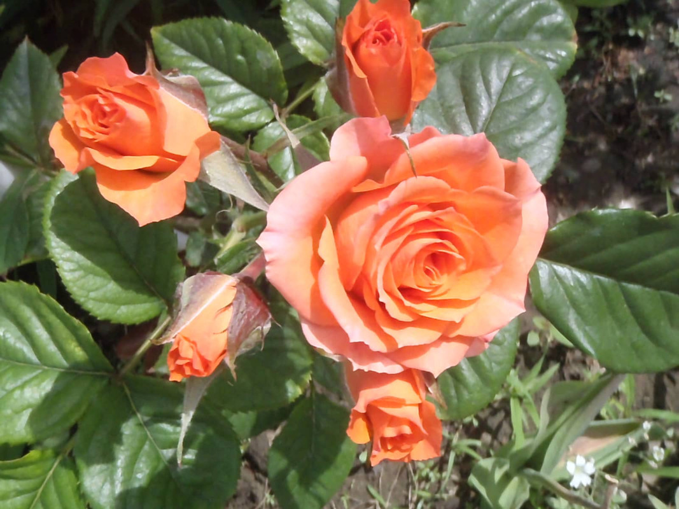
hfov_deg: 51.4
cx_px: 340
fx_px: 706
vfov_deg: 39.6
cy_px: 254
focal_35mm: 36
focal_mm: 6.53
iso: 800
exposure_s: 1/800
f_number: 9
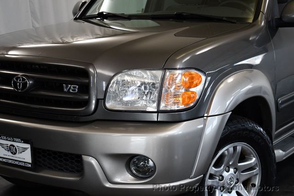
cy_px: 98
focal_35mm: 67
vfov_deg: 20.3
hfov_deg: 30.1
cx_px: 147
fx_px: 547
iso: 800
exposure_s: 1/160
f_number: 5
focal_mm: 45
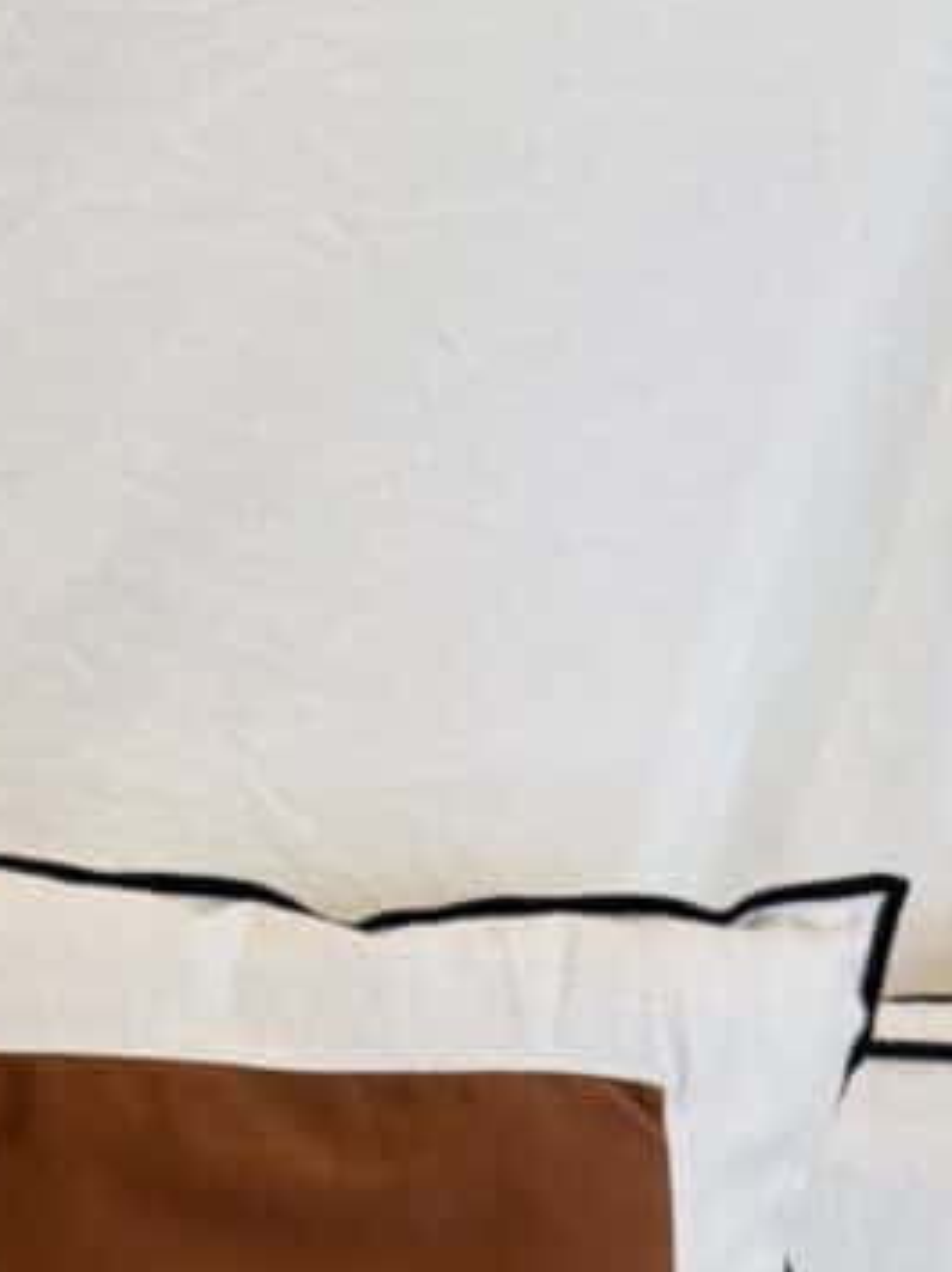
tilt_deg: -23.9
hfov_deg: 22.3
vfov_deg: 27.5
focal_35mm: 63
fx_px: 2313
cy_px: 1477
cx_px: -7
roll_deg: -4.1
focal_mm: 6.76
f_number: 1.78
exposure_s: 1/50
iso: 125
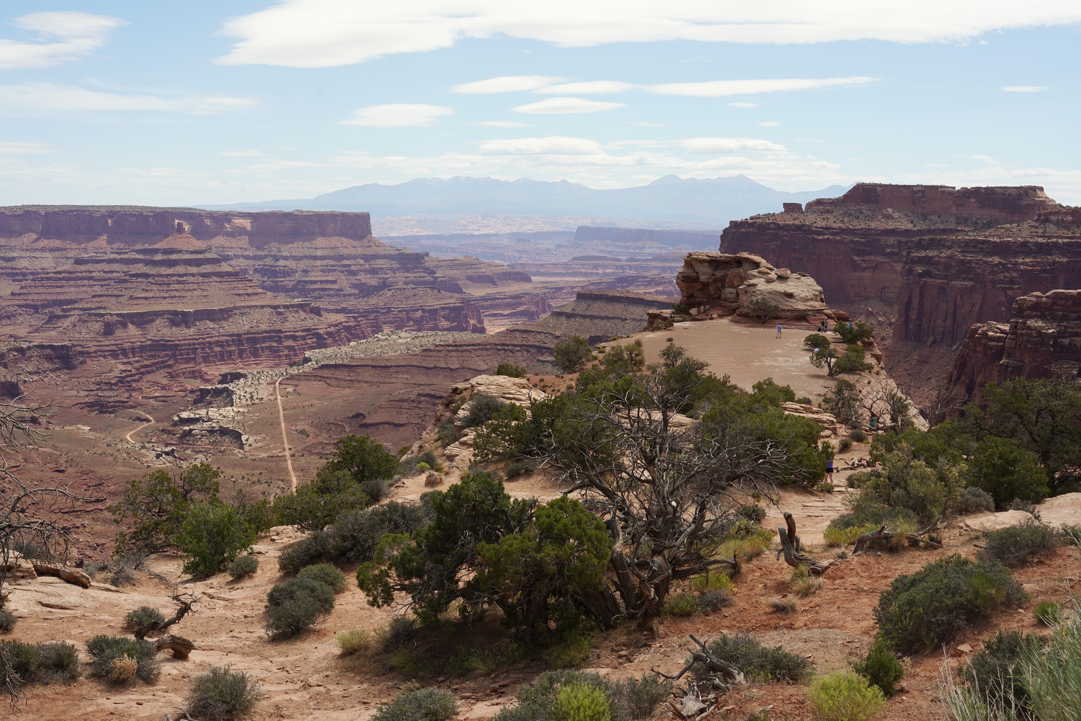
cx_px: 540
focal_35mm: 40
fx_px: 1201
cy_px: 360
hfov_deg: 48.5
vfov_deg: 33.4
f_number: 14
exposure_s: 1/100
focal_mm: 40
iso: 100
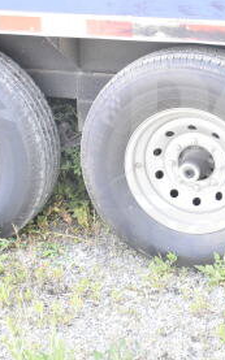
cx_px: 242
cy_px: 167
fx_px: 826
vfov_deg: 24.6
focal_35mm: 84
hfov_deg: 15.2
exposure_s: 1/125
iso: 1600
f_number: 7.1
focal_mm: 25
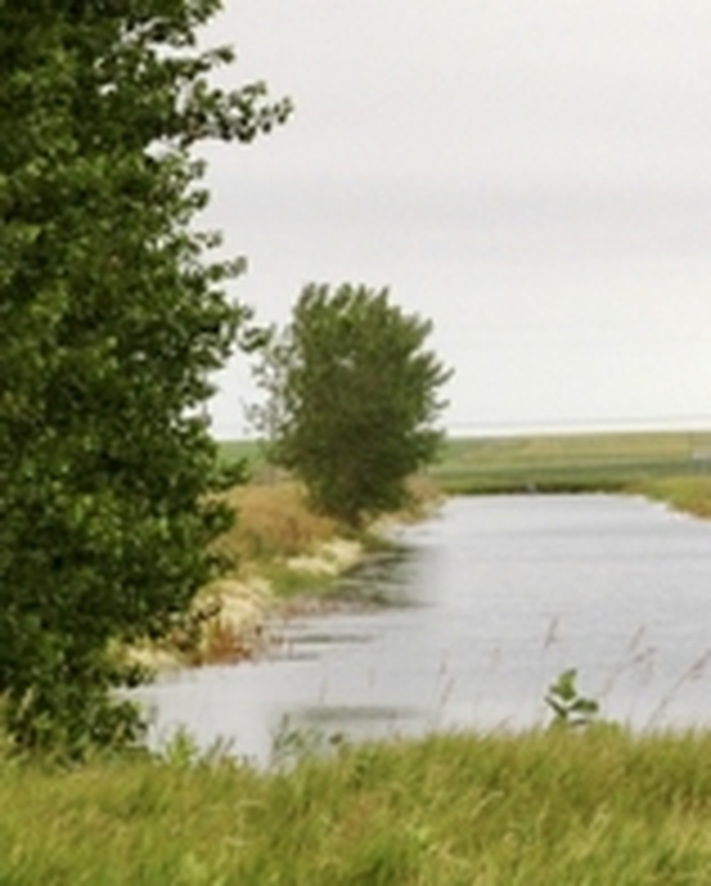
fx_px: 5830
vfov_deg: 8.7
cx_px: 711
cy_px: 369
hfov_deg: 7.0
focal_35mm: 222
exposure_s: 1/400
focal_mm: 19.1
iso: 400
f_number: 11
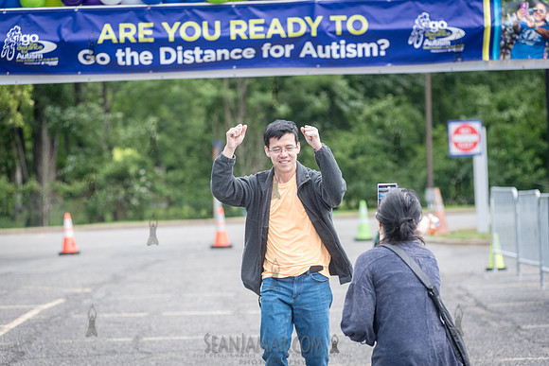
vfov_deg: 10.2
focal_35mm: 135
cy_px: 183
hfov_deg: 15.2
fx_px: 2059
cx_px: 274
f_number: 4
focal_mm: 135
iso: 1000
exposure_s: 1/2000
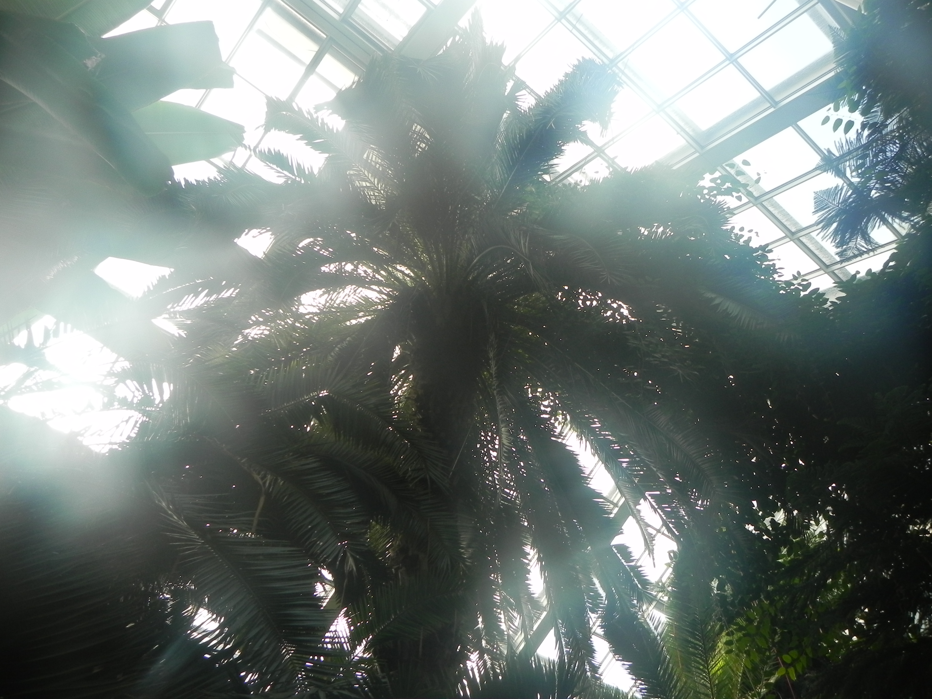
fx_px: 700
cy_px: 350
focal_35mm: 26
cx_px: 466
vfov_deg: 53.1
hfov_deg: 67.3
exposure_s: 1/120
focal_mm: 4.6
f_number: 4
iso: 160
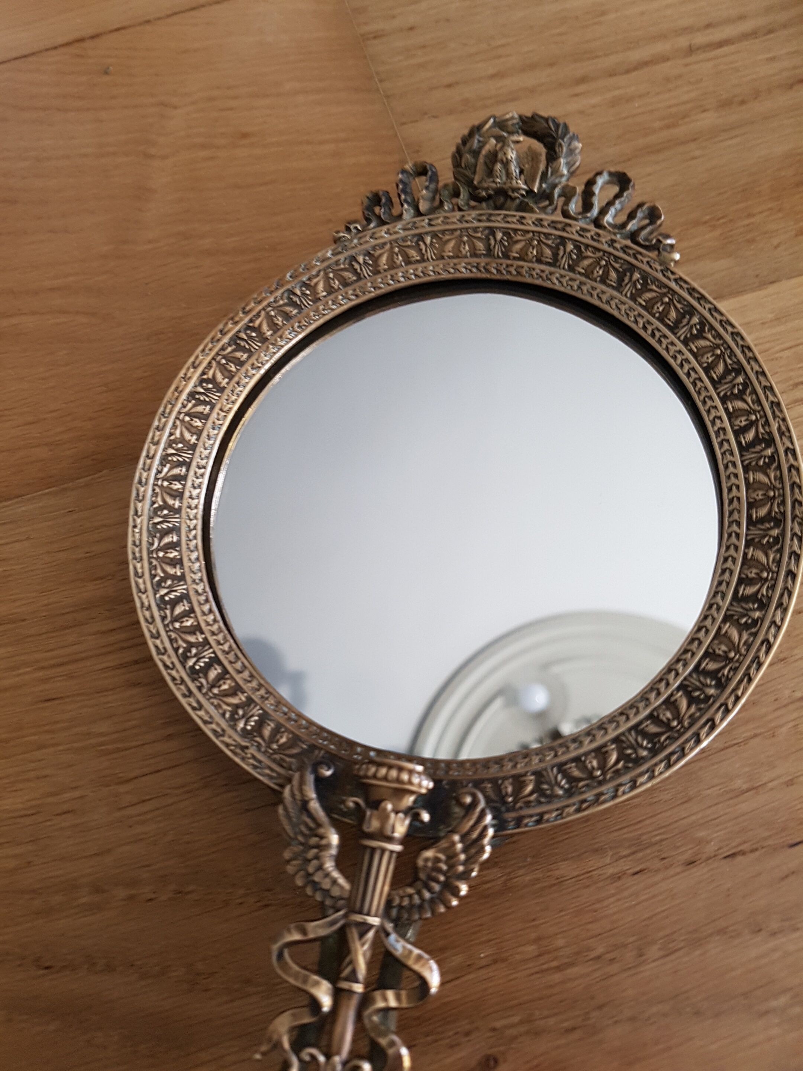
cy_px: 536
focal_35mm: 26
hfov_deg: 53.1
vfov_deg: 67.3
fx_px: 804
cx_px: 402
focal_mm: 4.2
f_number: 1.7
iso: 200
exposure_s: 1/14
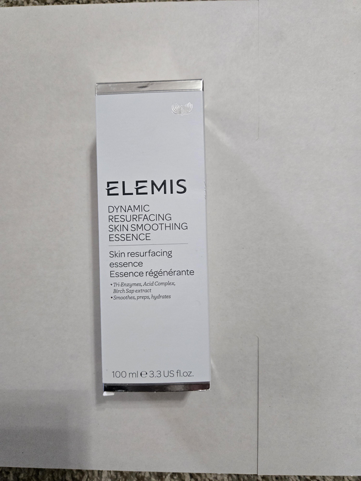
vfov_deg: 73.9
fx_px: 320
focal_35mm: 23
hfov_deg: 58.9
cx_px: 180
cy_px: 240
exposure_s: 1/120
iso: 800
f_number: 1.8
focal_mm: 5.4
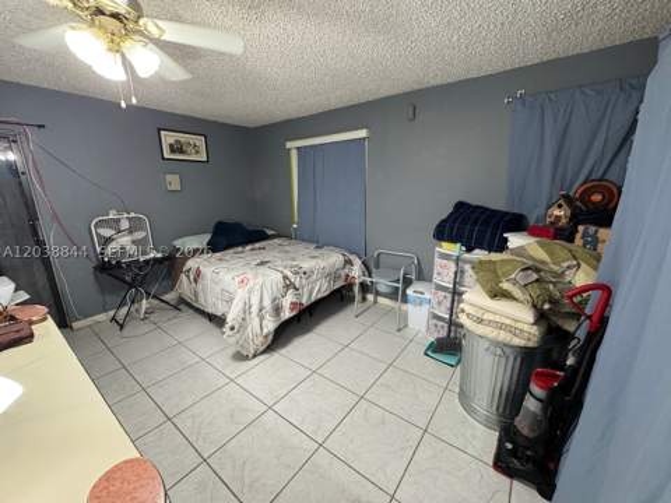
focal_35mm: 14
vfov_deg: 85.7
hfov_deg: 102.1
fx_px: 271
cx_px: 336
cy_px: 252
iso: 320
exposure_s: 1/60
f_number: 2.2
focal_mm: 2.22
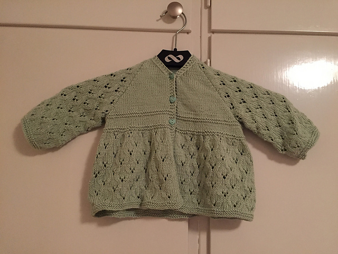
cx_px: 169
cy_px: 127
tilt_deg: +9.2
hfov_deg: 61.7
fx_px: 283
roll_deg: -2.7
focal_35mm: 29
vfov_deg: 48.2
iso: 400
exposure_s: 1/17
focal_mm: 4.15
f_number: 2.2
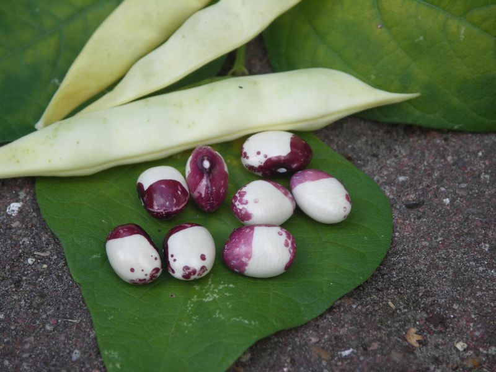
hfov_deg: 9.9
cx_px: 248
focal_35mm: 200
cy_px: 186
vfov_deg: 7.4
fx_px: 2866
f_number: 3.5
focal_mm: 50.8
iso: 100
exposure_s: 1/160
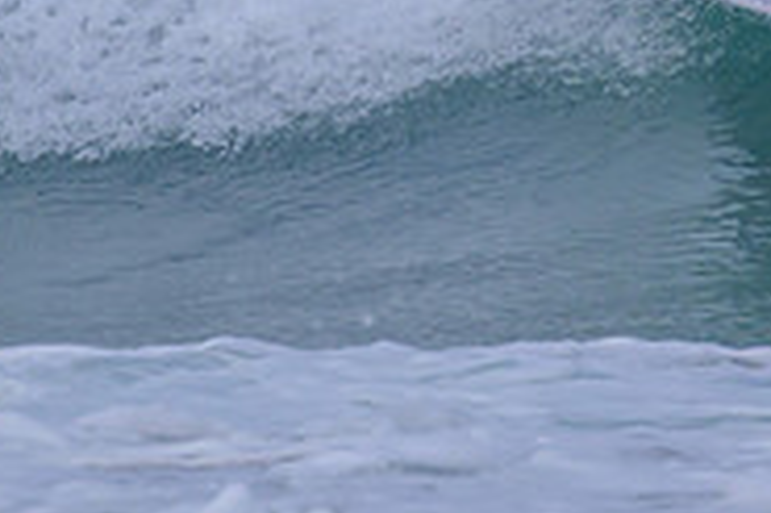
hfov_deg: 0.6
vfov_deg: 0.4
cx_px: 958
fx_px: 72365
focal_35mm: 3382
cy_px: -383
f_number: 11
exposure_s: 1/2000
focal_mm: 800
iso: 800
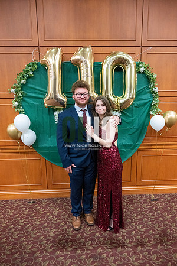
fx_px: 177
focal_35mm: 24
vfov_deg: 73.7
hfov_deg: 53.1
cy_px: 133
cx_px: 88
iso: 6400
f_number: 4
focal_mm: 24
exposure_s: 1/125
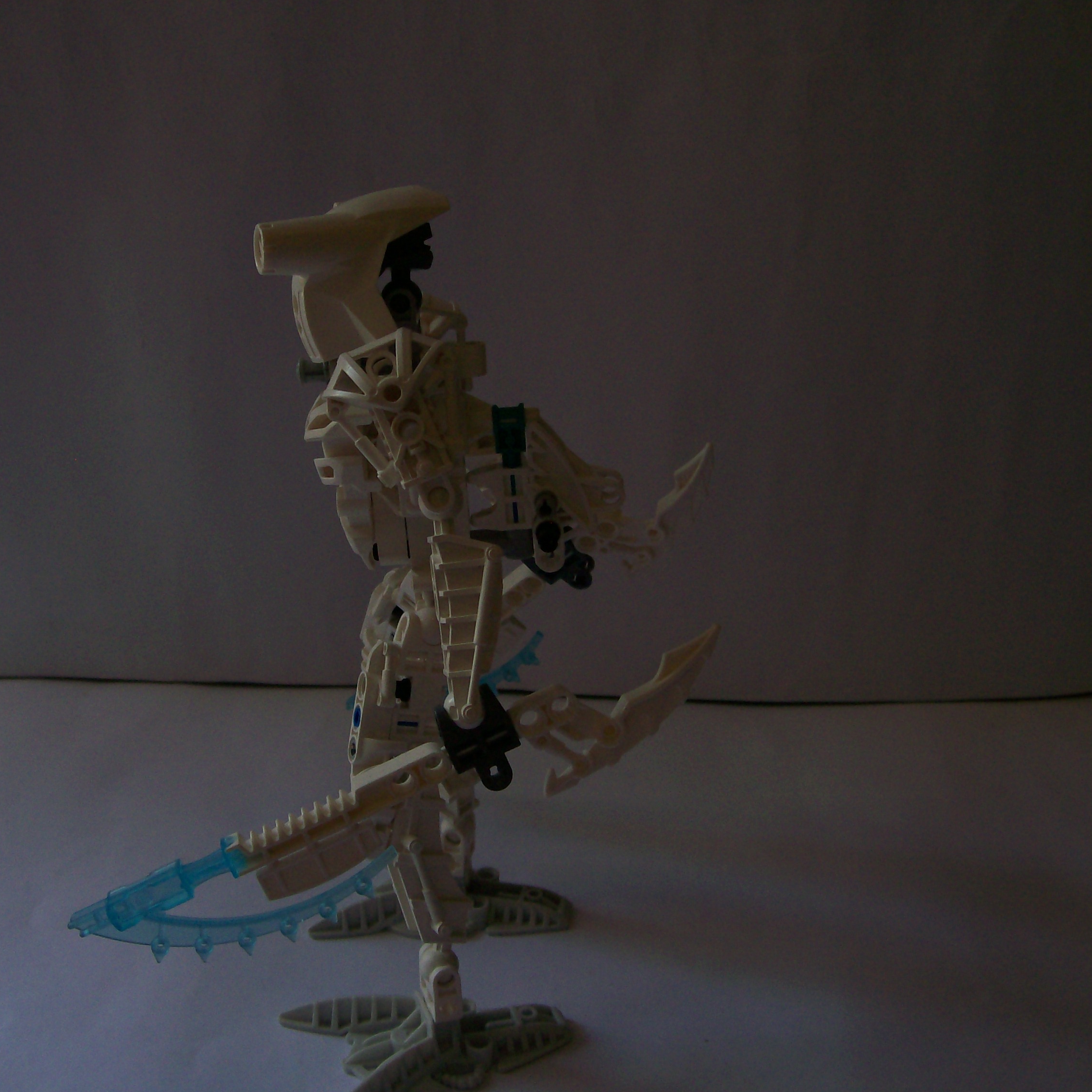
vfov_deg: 39.2
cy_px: 540
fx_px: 1535
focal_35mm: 43
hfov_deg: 38.9
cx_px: 402
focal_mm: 6
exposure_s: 1/303
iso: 80
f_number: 2.7
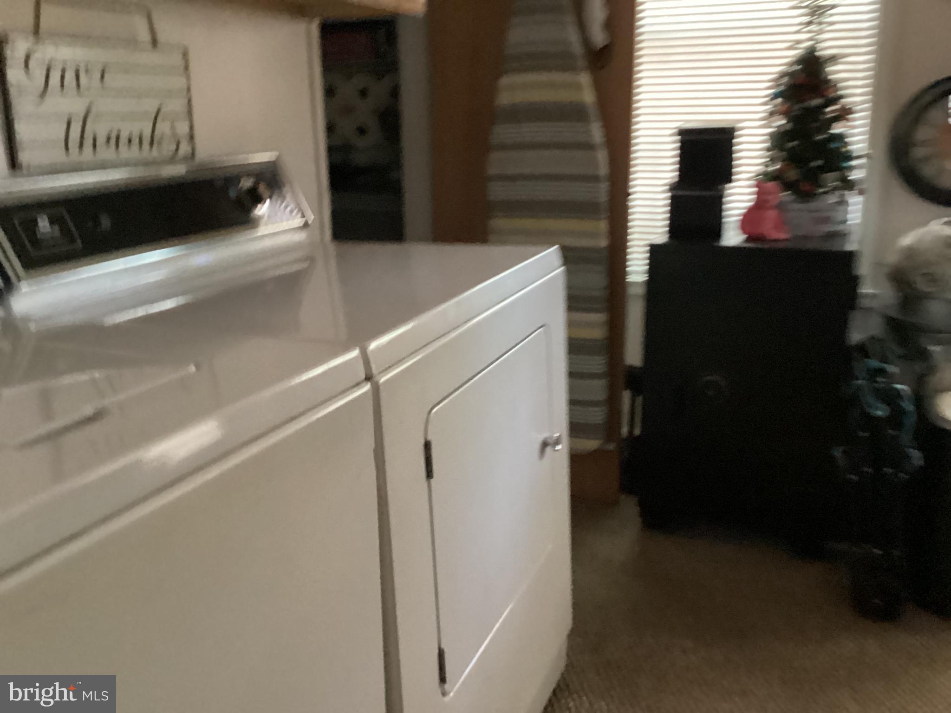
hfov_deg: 58.4
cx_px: 476
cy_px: 356
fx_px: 852
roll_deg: -0.7
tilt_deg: -6.8
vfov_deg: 45.4
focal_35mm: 31
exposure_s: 1/20
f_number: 2.4
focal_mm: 3.3
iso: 640
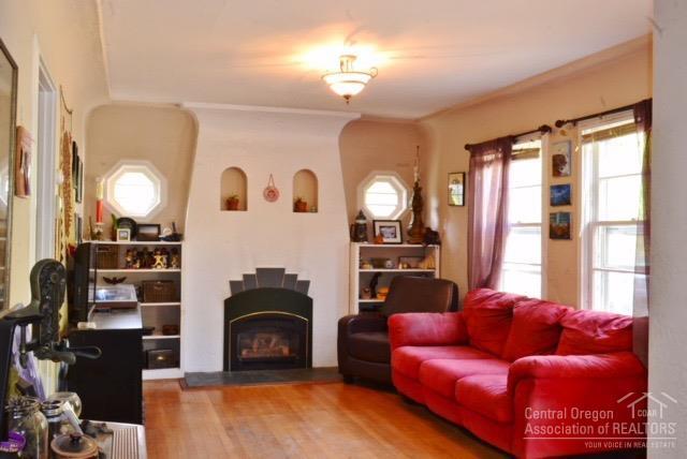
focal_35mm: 36
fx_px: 688
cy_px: 230
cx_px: 344
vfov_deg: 36.9
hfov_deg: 53.1
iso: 400
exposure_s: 1.3
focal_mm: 24
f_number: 18
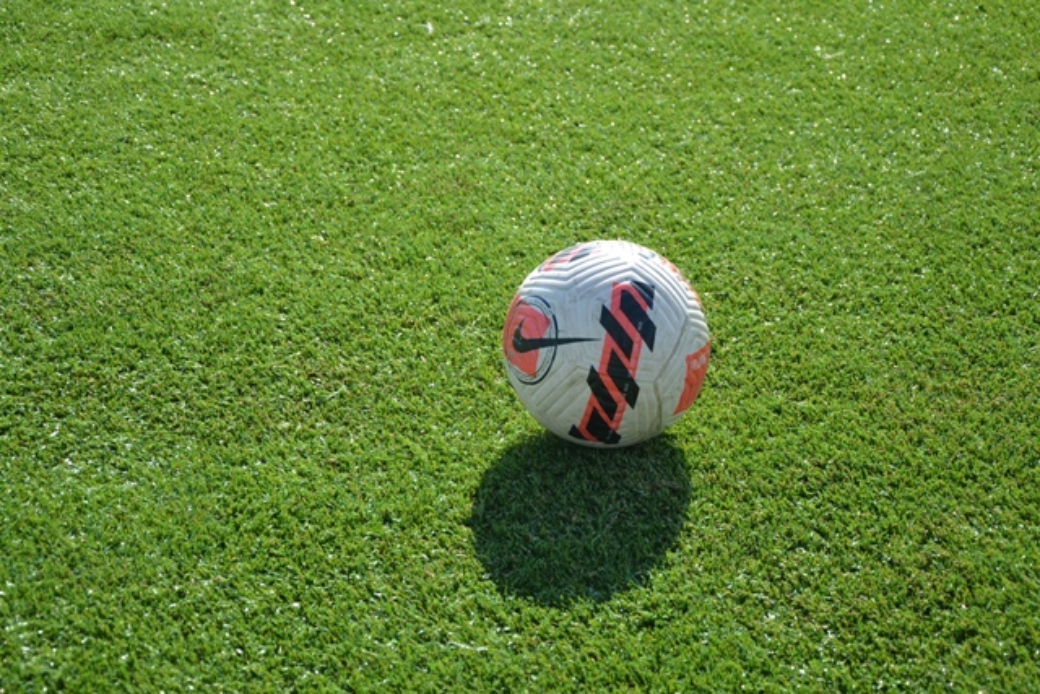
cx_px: 520
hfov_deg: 27.0
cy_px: 347
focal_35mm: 75
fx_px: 2167
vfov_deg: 18.2
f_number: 5
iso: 400
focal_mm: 50
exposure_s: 1/800
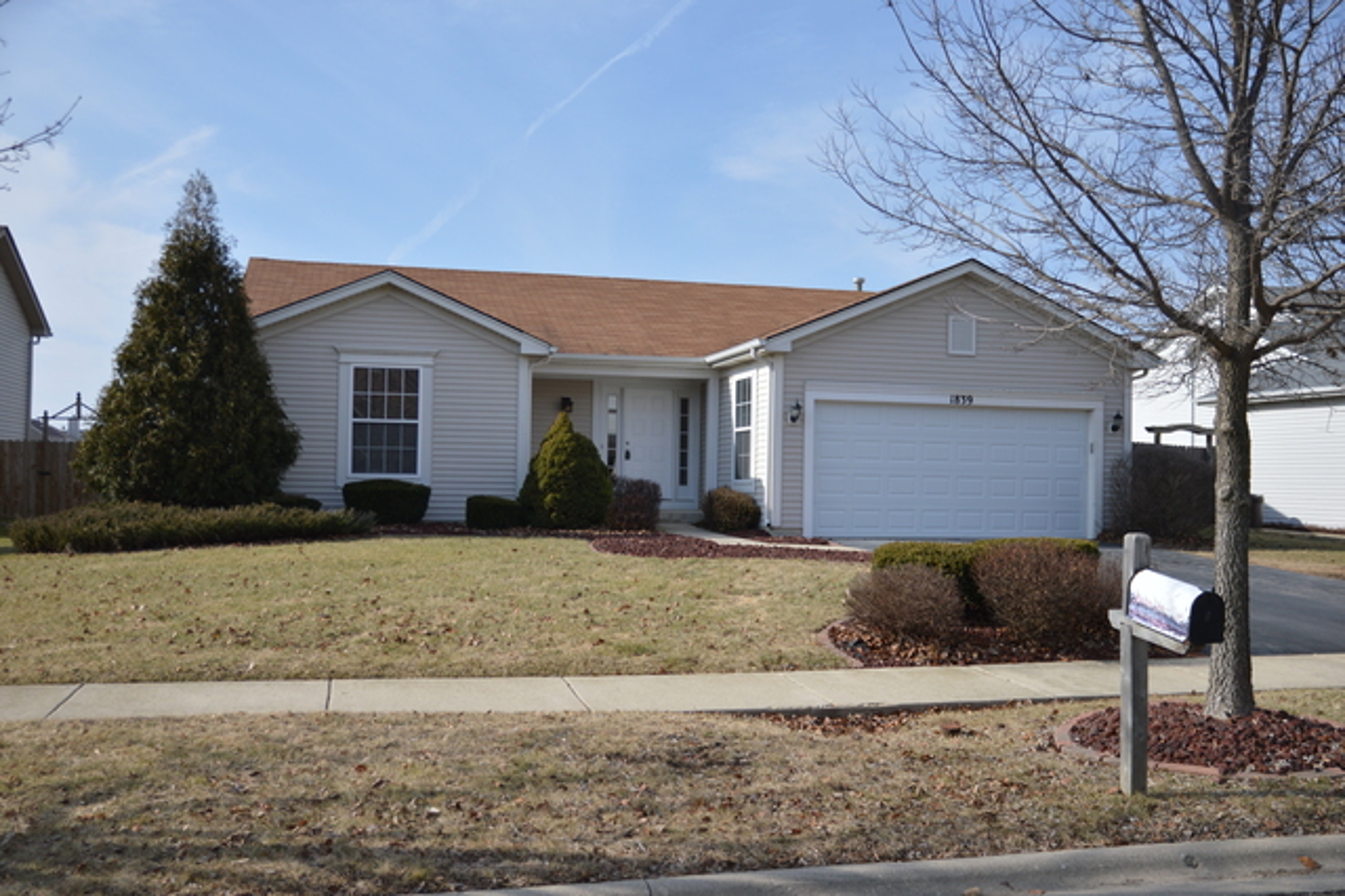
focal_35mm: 33
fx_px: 1232
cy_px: 448
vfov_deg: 39.9
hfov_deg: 57.2
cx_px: 672
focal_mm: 22
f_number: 3
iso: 160
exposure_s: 1/2500
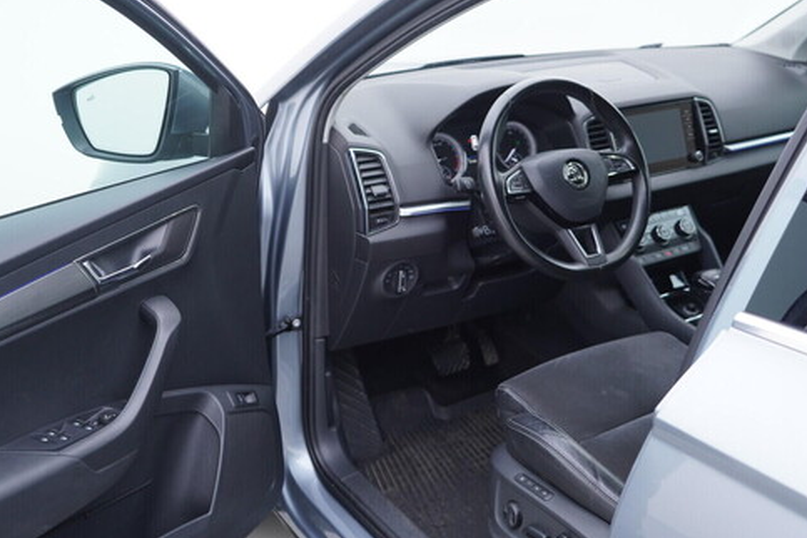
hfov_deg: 47.4
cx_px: 399
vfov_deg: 32.6
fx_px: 919
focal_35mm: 41
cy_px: 243
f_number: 2.8
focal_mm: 24
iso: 125
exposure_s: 1/40
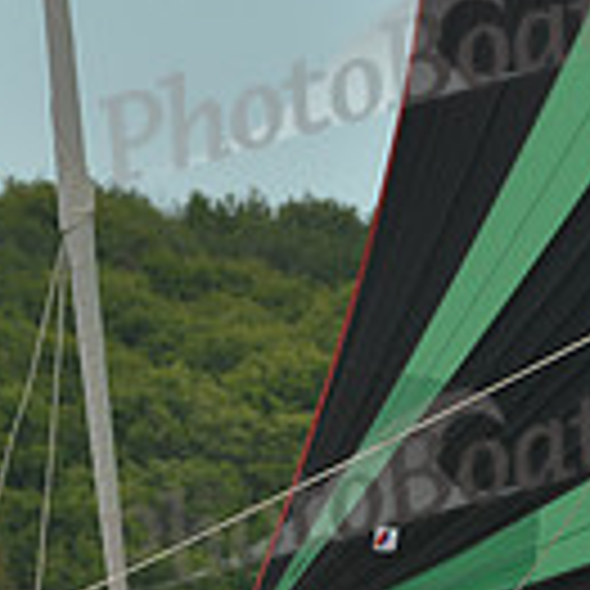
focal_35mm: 1510
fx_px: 29118
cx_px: -131
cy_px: 781
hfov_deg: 1.2
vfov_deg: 1.2
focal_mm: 400
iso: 200
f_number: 6.3
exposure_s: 1/800
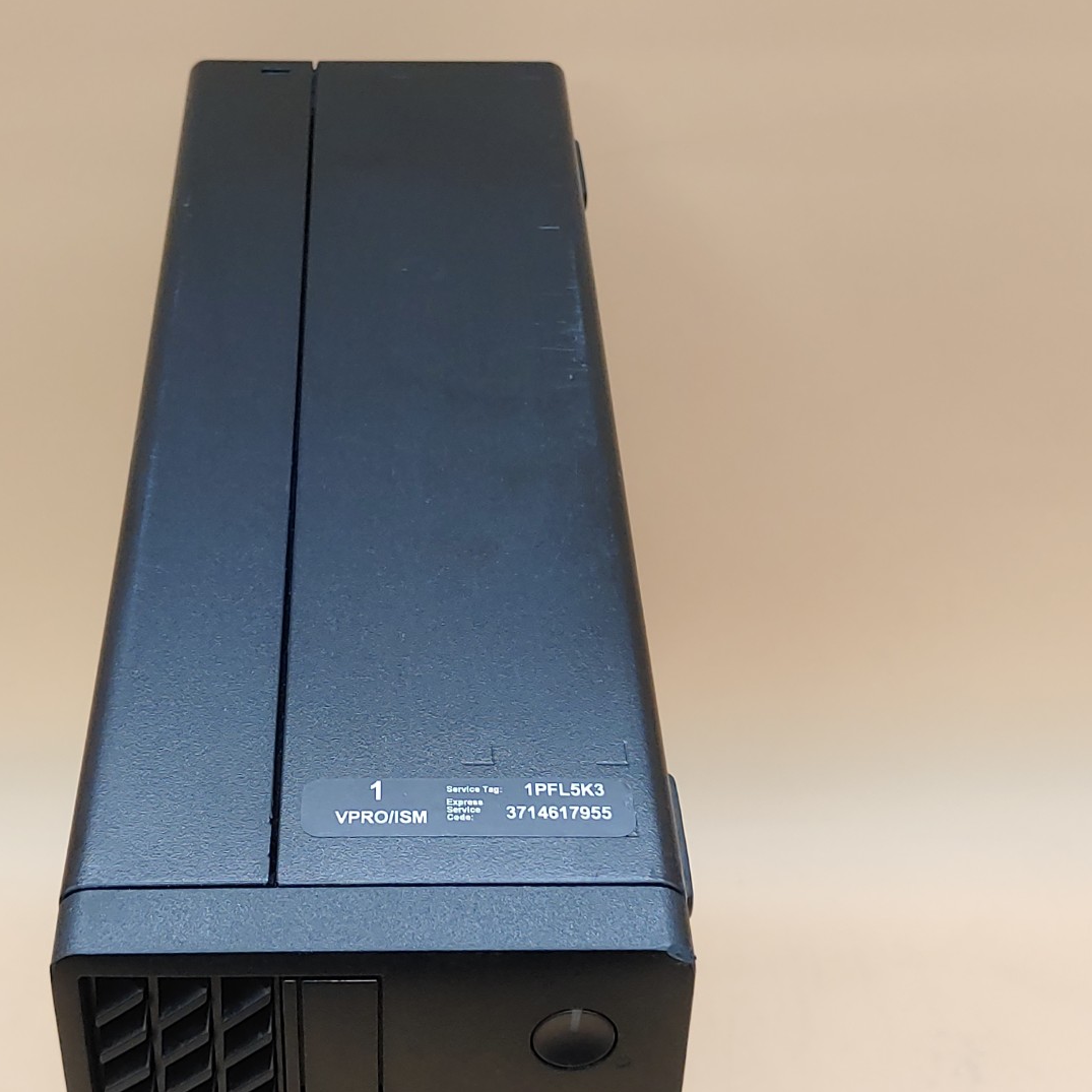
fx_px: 2070
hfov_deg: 29.4
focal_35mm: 58
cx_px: 401
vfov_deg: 29.6
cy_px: 547
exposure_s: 1/120
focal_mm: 4.36
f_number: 1.8
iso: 100
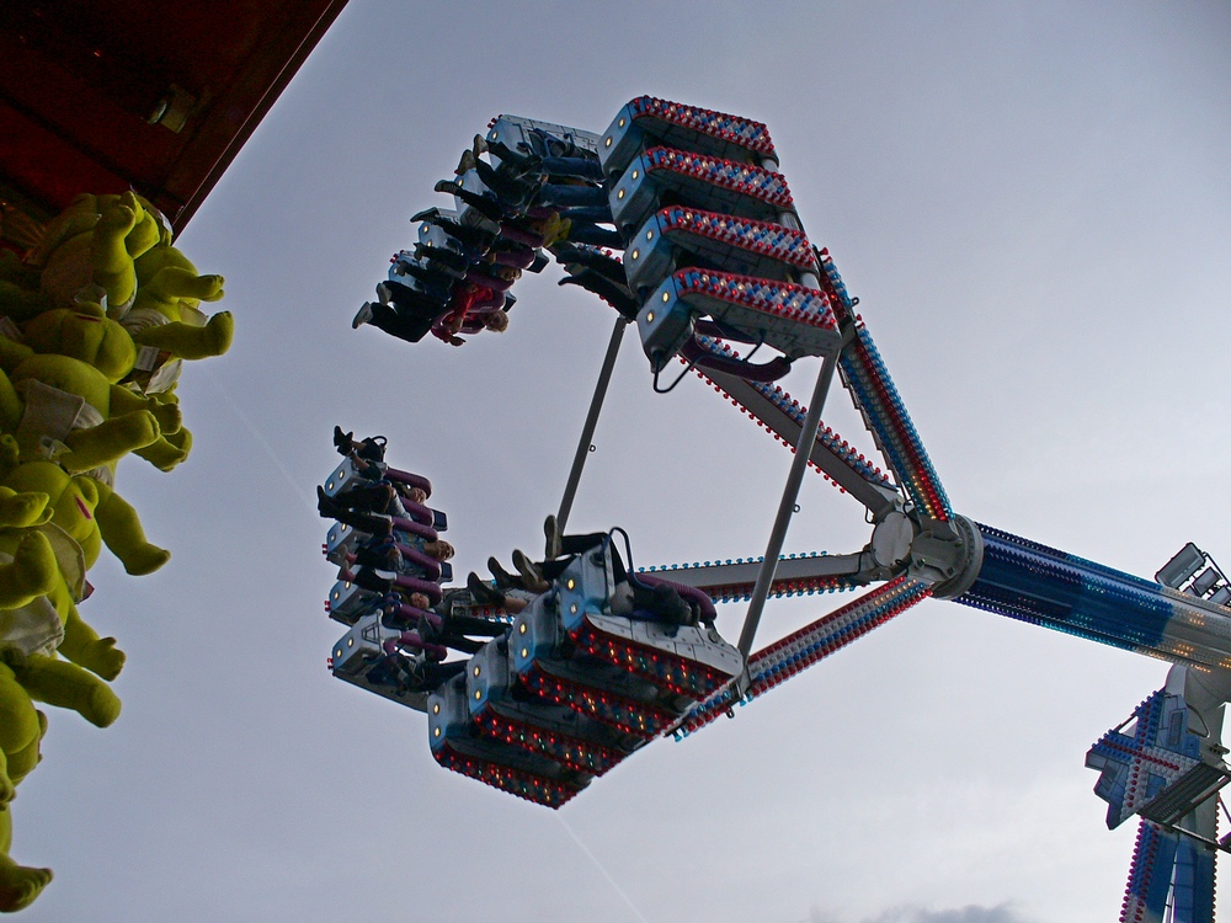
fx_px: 1316
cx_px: 616
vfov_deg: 38.7
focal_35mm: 37
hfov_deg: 50.1
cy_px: 462
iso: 80
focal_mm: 6.1
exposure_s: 1/640
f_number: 5.6
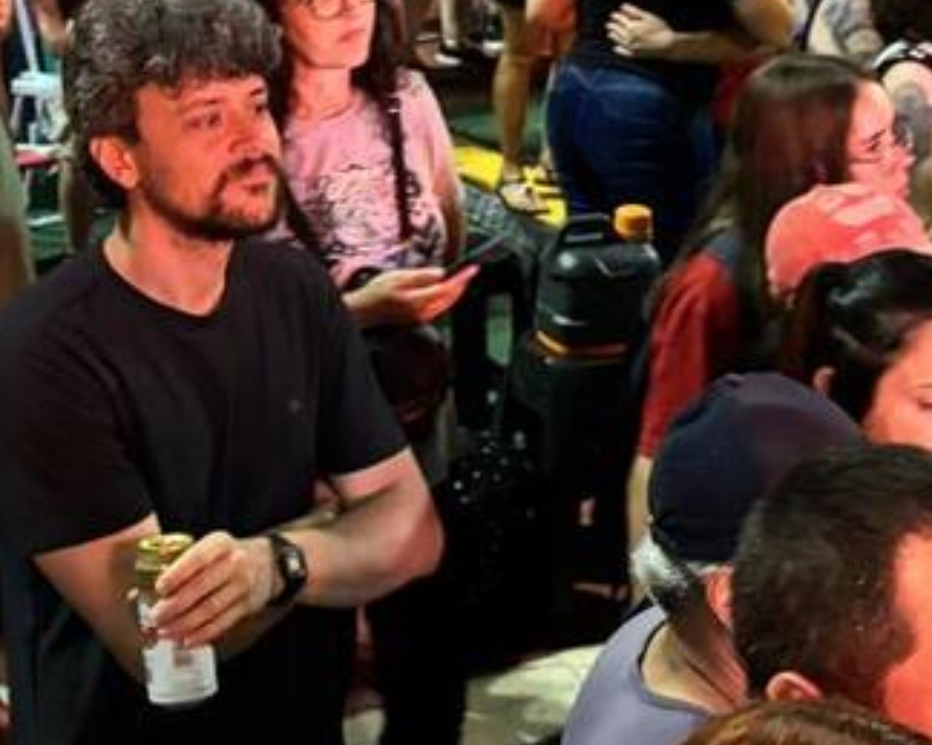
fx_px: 2592
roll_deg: -0.6
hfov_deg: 20.4
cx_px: 434
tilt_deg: -12.6
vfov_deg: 16.1
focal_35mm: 94
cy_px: 14
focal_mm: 5.96
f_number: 1.6
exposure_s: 1/30
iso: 640
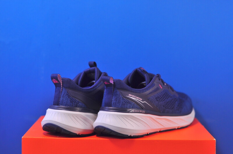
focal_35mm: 75
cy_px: 77
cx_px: 116
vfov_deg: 18.1
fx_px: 485
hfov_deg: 27.0
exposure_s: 1/320
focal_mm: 50
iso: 250
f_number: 2.5
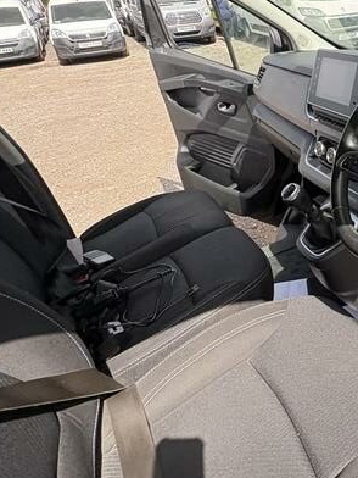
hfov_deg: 36.9
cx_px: 398
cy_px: 163
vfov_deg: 55.7
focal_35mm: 32
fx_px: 441
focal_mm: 2.22
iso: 125
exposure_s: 1/1006
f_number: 2.2
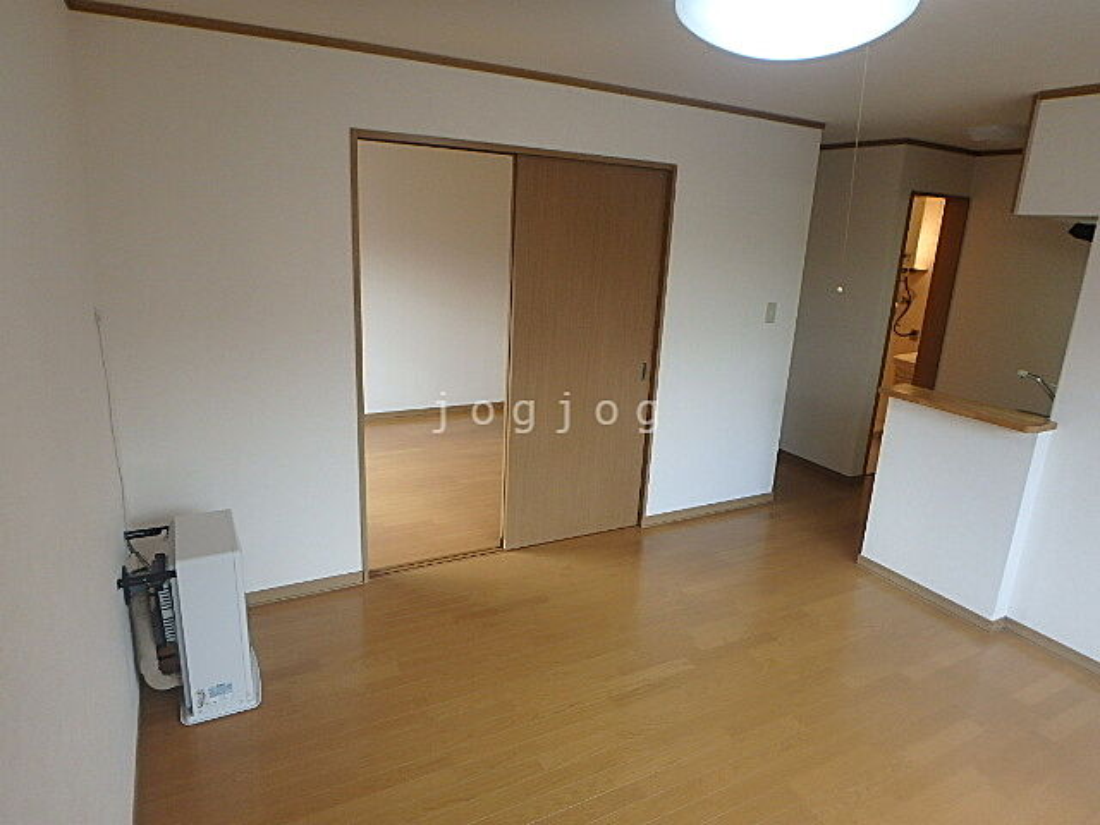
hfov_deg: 79.0
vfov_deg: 63.4
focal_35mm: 21
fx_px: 667
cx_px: 550
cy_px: 412
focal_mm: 3.7
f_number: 3.5
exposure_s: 1/60
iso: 200
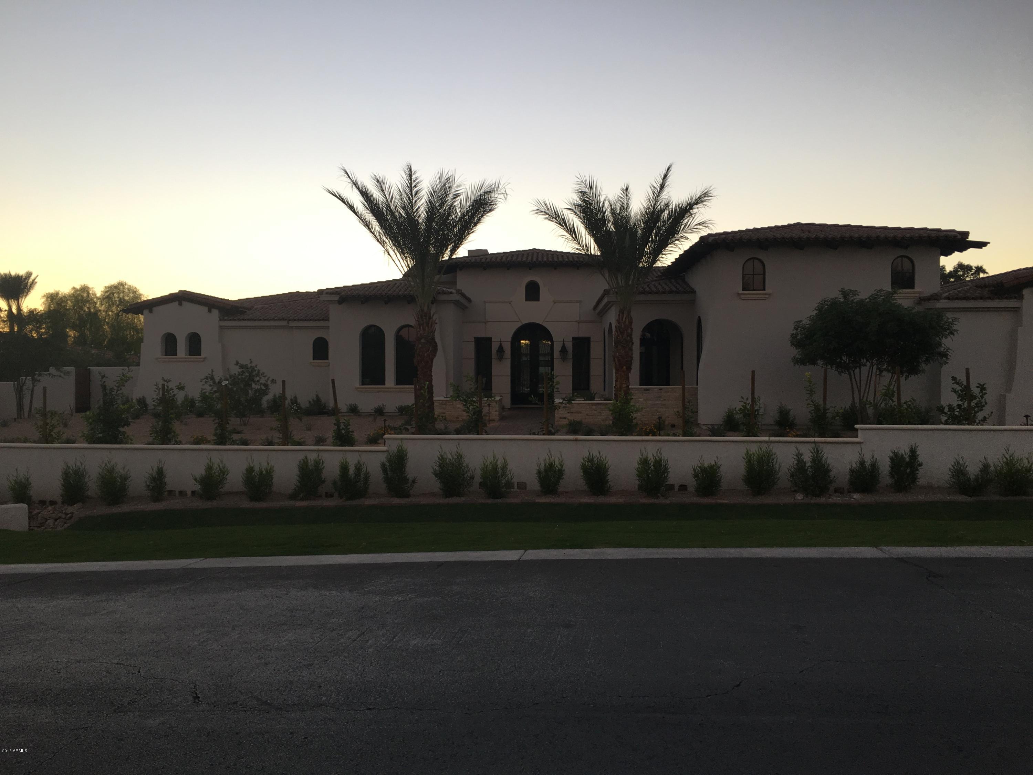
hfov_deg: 61.7
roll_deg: -0.3
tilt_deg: +0.2
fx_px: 865
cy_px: 388
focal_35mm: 29
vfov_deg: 48.2
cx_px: 516
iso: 32
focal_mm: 4.15
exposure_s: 1/120
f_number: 2.2
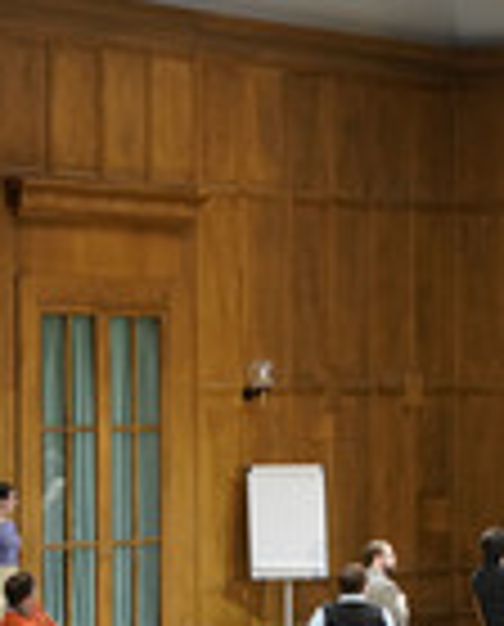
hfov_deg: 8.2
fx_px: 3490
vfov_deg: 10.2
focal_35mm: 188
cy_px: 459
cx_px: 511
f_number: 5.6
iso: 2500
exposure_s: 1/160
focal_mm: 62
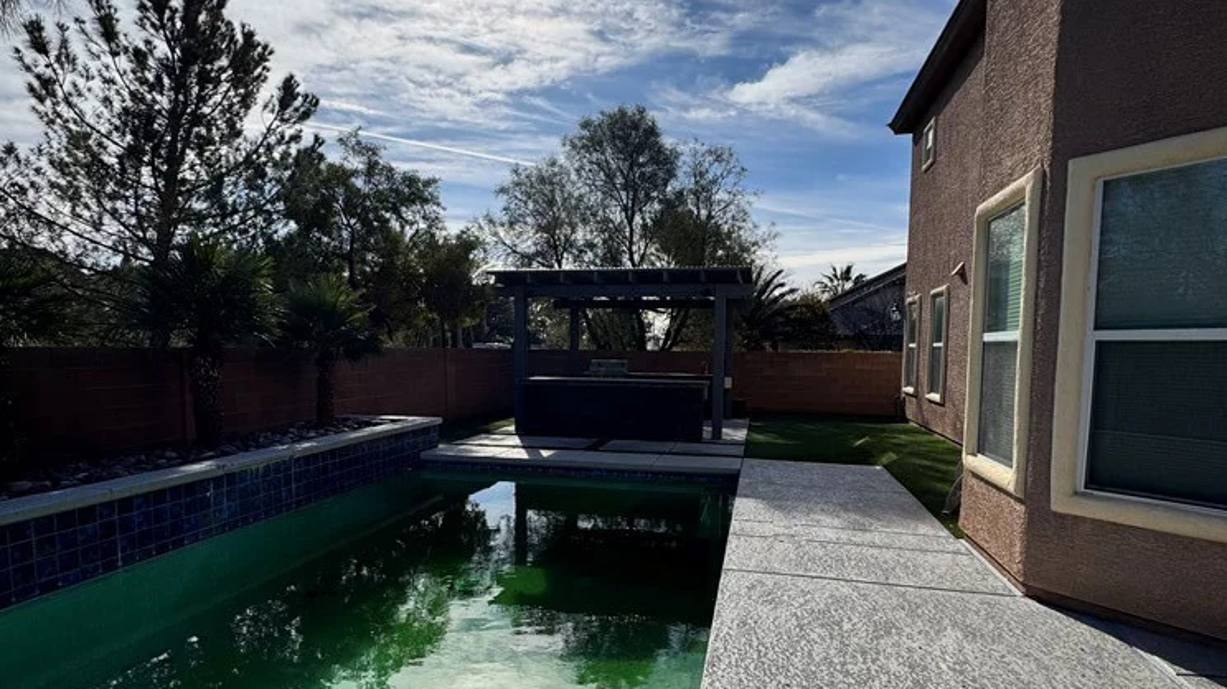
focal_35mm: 21
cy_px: 405
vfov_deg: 53.3
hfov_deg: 83.9
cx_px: 607
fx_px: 683
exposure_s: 1/2146
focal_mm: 2.22
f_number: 2.2
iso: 50
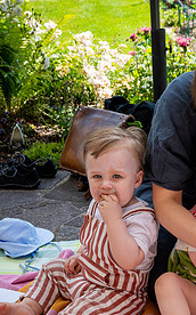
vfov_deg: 24.6
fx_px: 711
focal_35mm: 83
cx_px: 161
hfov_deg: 15.6
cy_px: 245
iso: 250
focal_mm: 50
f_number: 9
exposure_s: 1/320
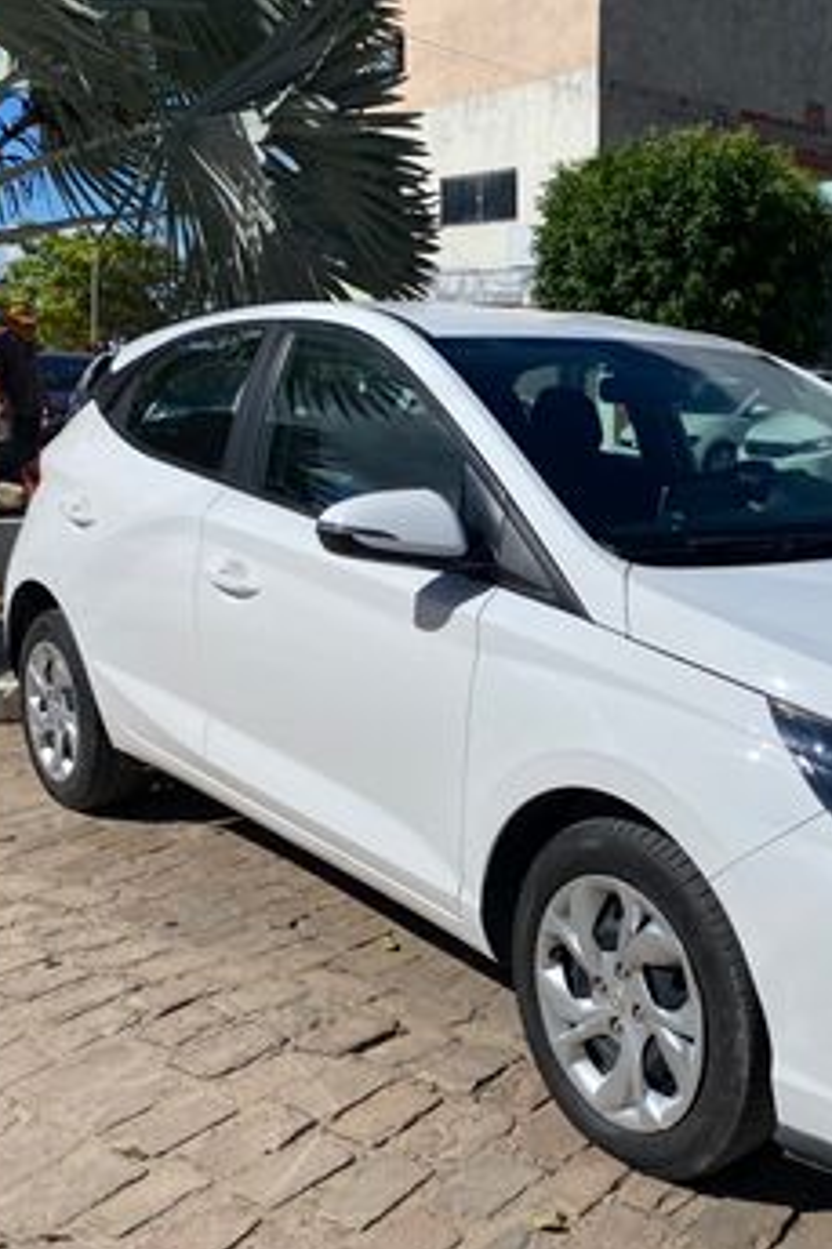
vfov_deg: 51.9
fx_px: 1284
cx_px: 741
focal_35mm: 37
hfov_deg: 34.0
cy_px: 635
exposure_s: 1/7692
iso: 32
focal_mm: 4.25
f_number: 1.8
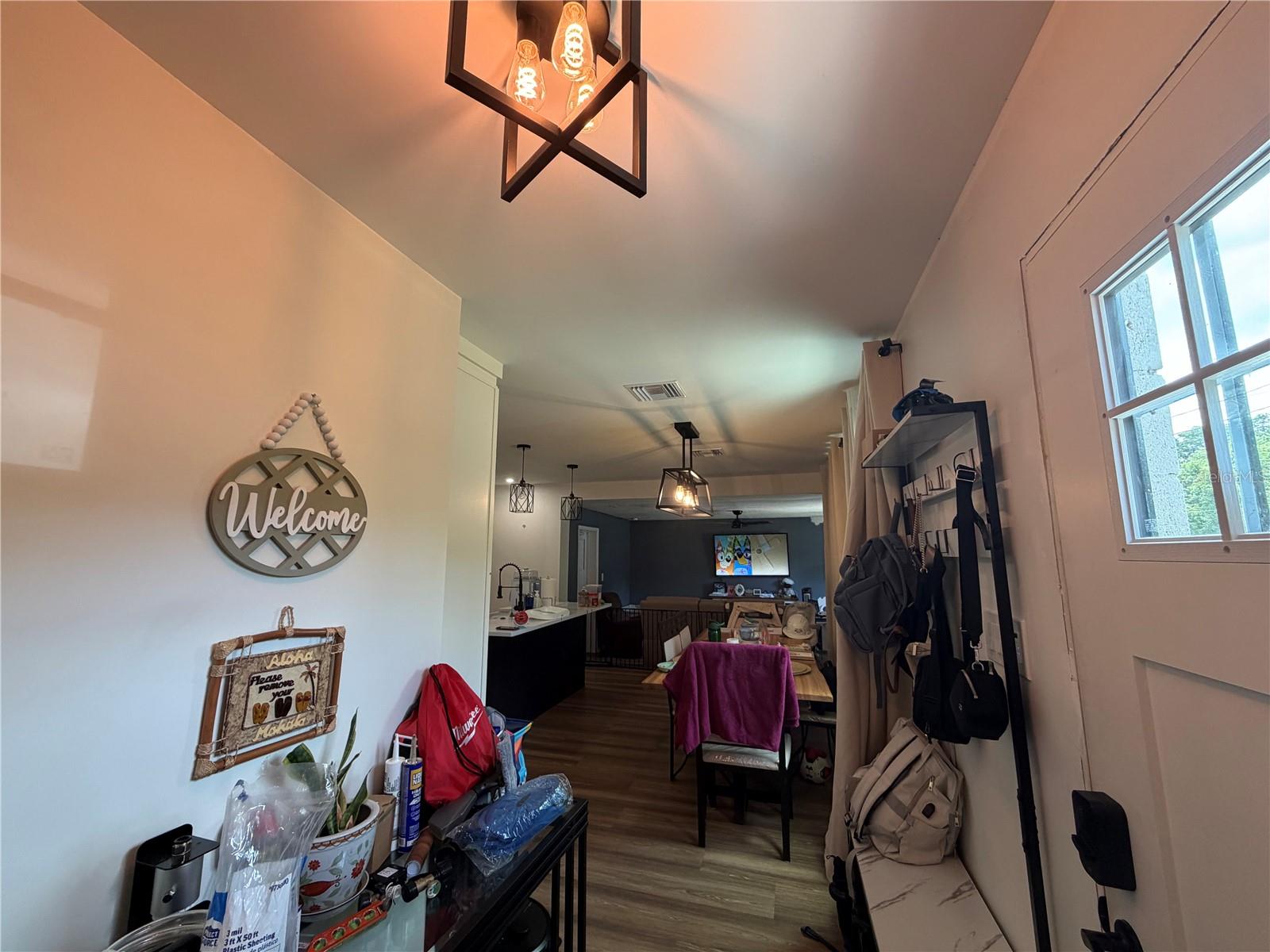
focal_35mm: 14
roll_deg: +0.0
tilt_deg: +8.5
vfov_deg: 85.7
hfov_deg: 102.1
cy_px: 476
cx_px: 635
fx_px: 514
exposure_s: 1/121
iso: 200
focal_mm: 2.22
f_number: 2.2
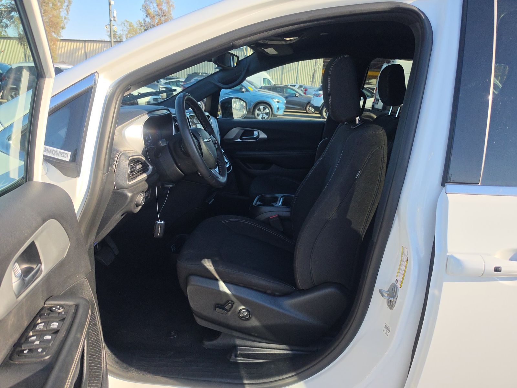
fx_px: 344
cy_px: 194
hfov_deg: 73.9
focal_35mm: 23
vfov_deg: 58.9
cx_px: 258
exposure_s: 1/3066
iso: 63
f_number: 1.4
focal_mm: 6.5
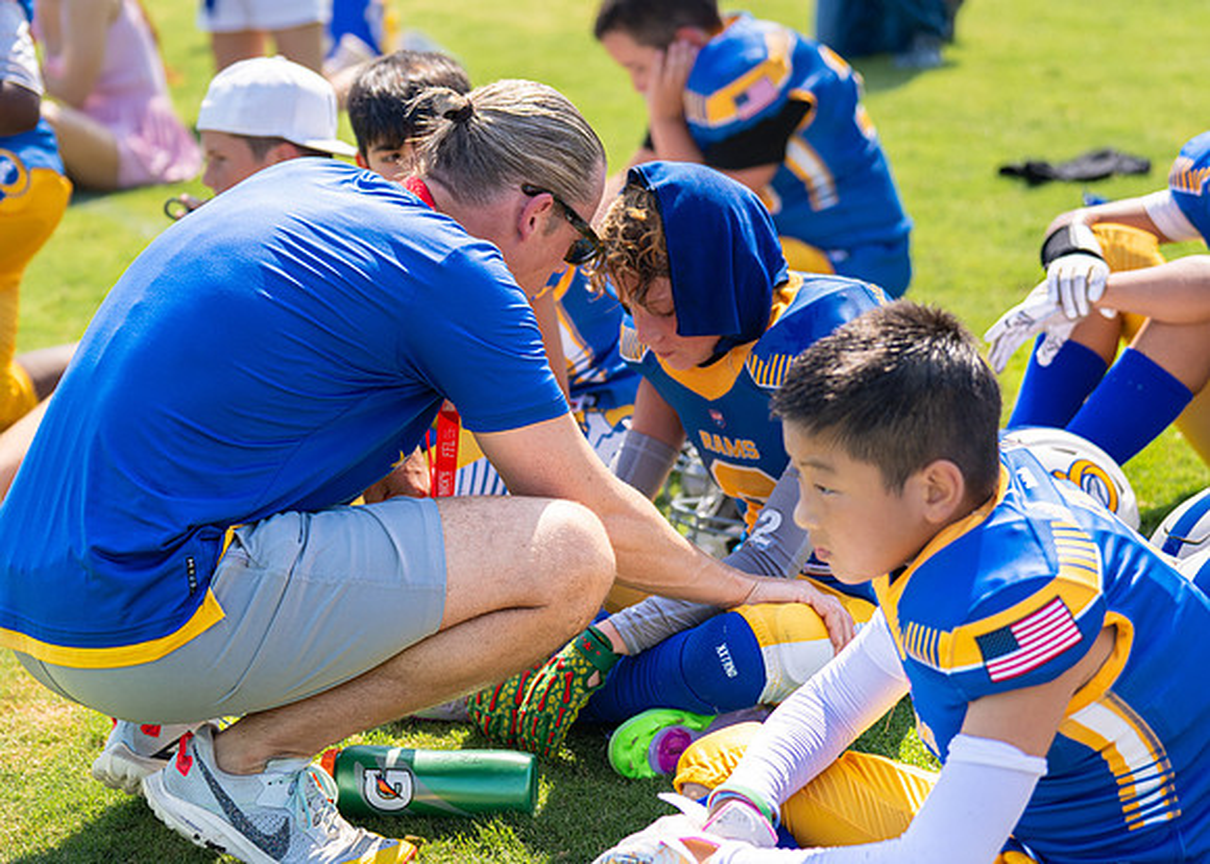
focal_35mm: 97
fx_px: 3335
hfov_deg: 20.6
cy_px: 387
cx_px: 542
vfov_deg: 14.8
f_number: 2.8
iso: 100
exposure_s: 1/1000
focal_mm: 70
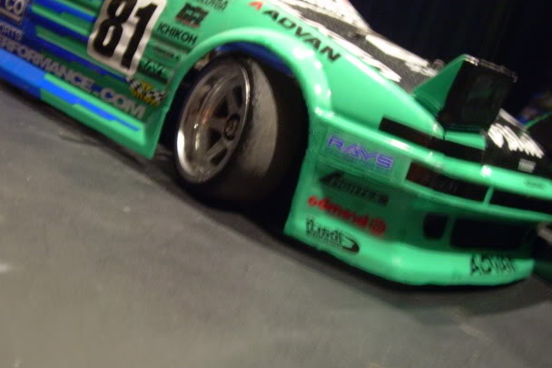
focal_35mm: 52
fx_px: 797
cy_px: 109
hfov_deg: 38.0
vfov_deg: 25.8
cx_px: 218
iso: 200
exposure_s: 2
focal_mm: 6.3
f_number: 2.8
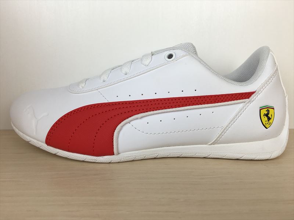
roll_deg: -0.2
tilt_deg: -10.5
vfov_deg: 48.2
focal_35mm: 29
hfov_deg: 61.7
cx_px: 147
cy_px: 110
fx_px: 246
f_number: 2.2
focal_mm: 4.15
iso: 25
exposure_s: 1/121
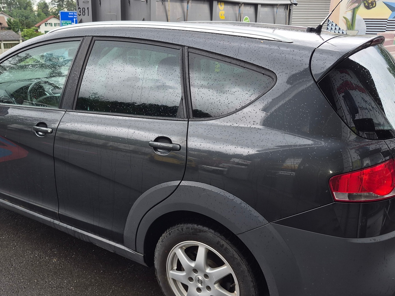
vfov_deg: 42.9
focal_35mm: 33
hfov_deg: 54.8
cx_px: 152
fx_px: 377
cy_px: 158
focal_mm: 5.4
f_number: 1.8
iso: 25
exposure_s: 1/100
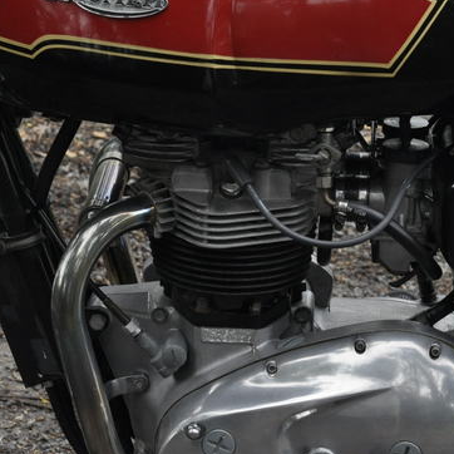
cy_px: 260
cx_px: 211
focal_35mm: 169
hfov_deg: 10.3
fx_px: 2508
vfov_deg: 10.3
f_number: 8
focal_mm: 60
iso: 800
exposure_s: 1/200
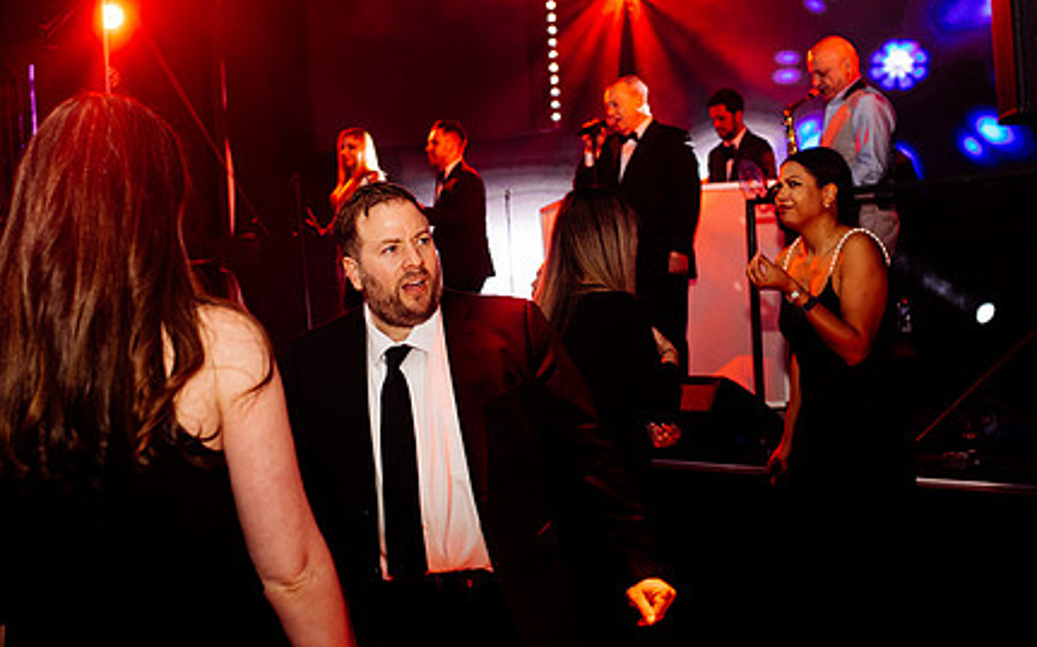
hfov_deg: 41.8
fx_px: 1356
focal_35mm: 48
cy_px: 336
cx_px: 448
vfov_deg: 26.8
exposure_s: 1/200
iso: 2000
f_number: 3.2
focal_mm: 35
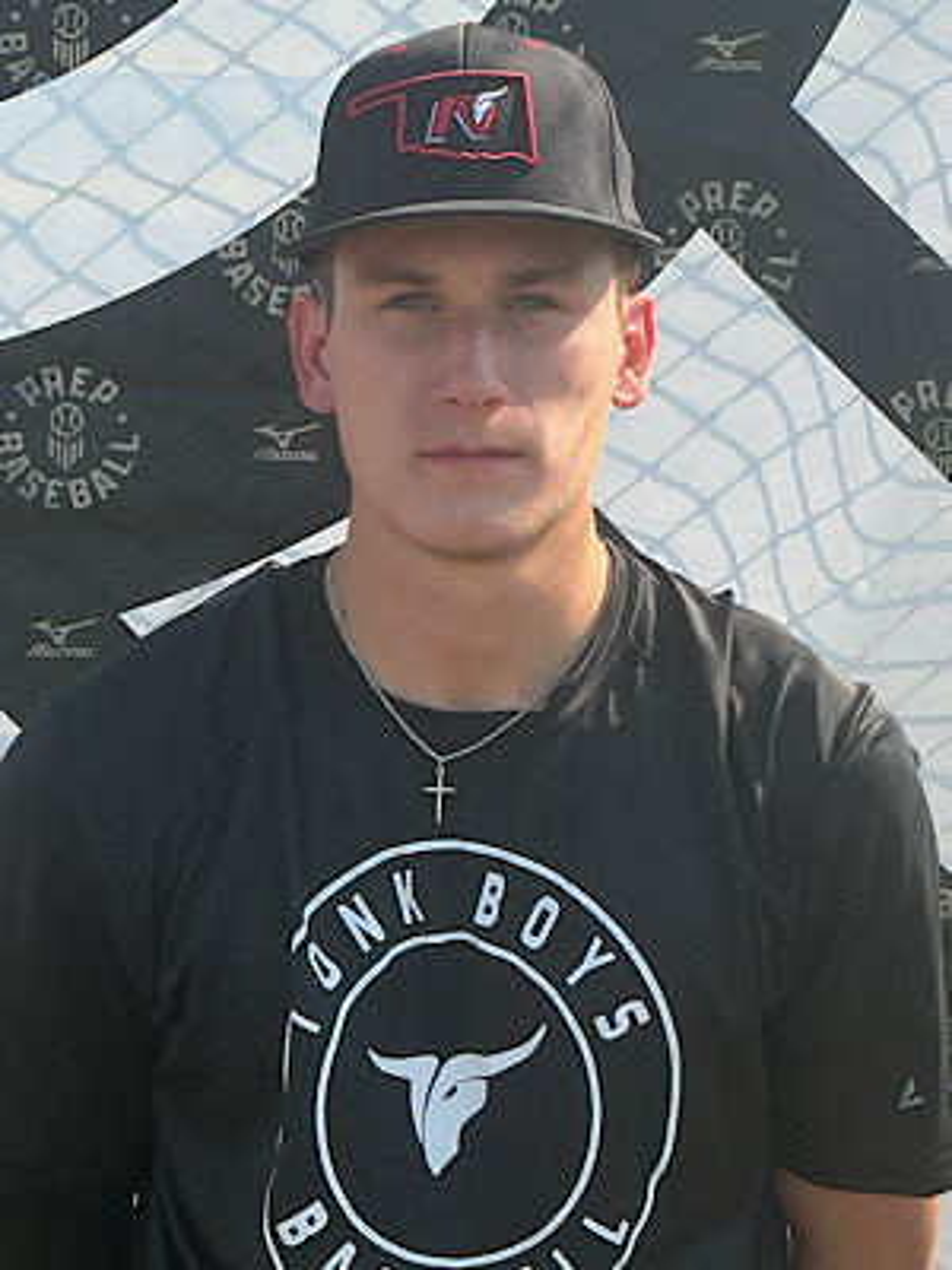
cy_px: 635
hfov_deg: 48.2
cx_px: 476
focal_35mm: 29
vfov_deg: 61.7
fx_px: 1063
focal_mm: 3
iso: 25
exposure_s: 1/944
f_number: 1.8
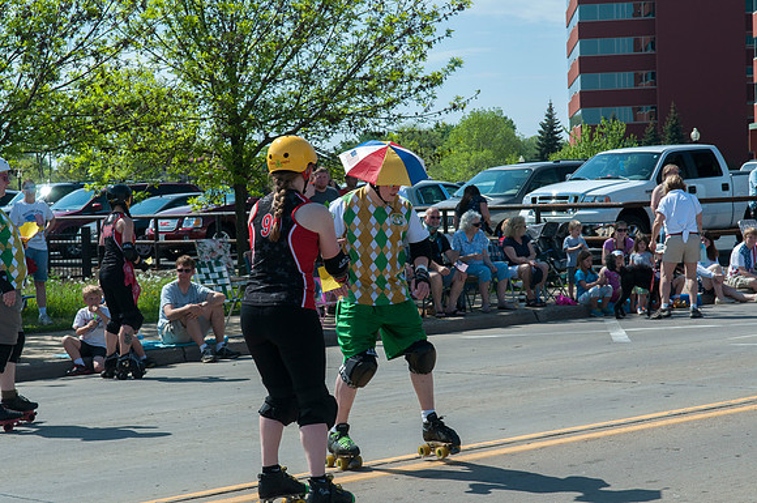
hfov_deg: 24.6
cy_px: 252
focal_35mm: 82
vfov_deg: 16.5
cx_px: 378
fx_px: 1732
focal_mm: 55
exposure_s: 1/400
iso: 200
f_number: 10
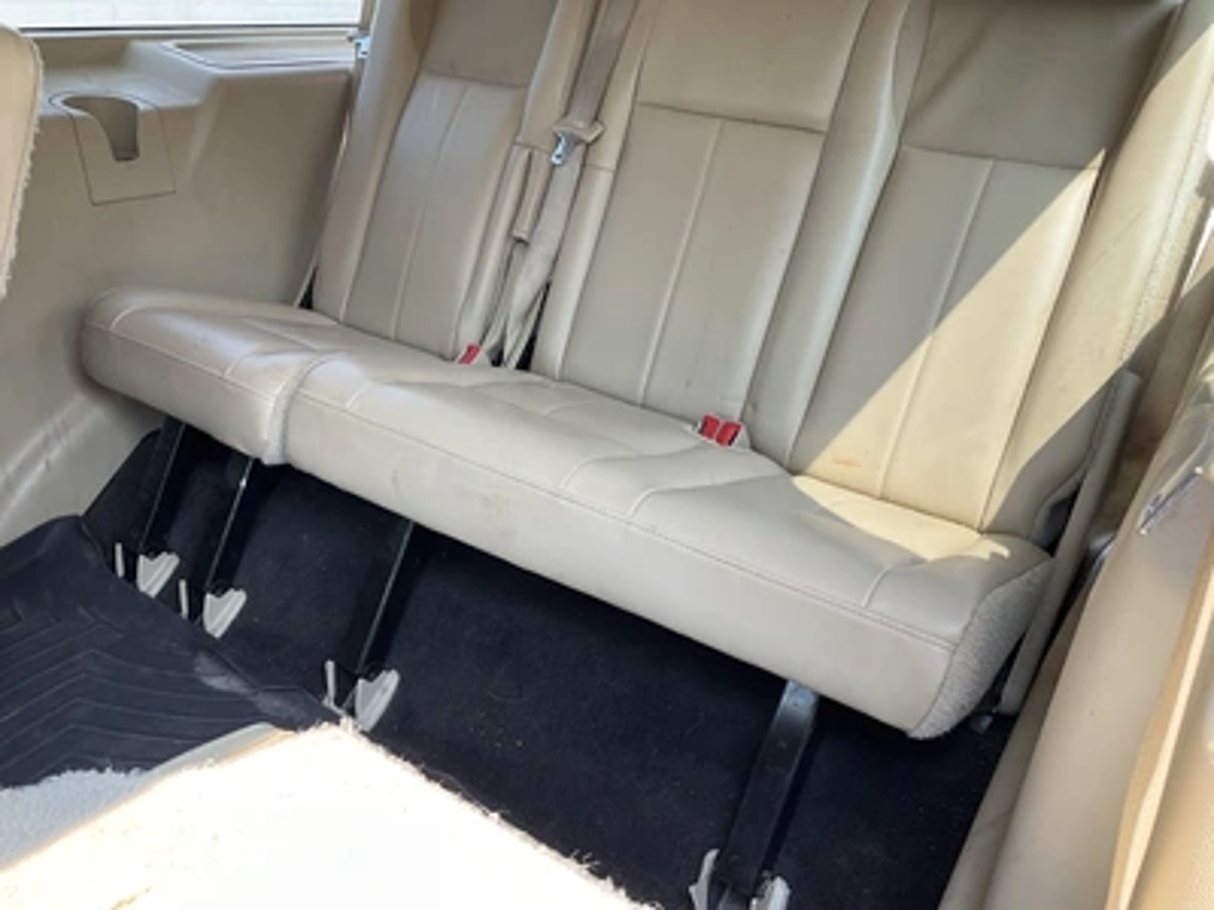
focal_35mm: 29
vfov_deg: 48.2
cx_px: 607
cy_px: 455
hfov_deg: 61.7
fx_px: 1017
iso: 20
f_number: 1.8
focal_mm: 3
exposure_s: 1/122
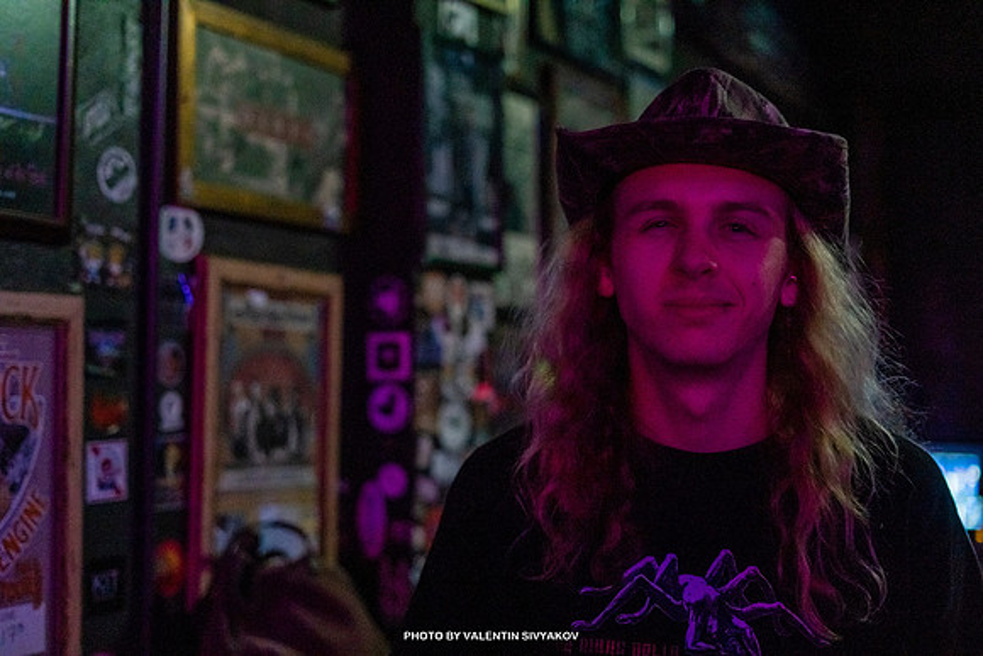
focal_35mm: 50
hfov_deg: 39.6
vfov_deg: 27.0
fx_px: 1366
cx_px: 492
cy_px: 328
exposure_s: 1/320
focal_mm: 50
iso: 3200
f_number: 2.2
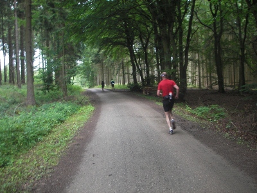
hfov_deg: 49.0
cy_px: 96
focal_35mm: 38
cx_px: 128
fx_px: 282
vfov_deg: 37.7
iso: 100
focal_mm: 6.3
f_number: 3.3
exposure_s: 1/30
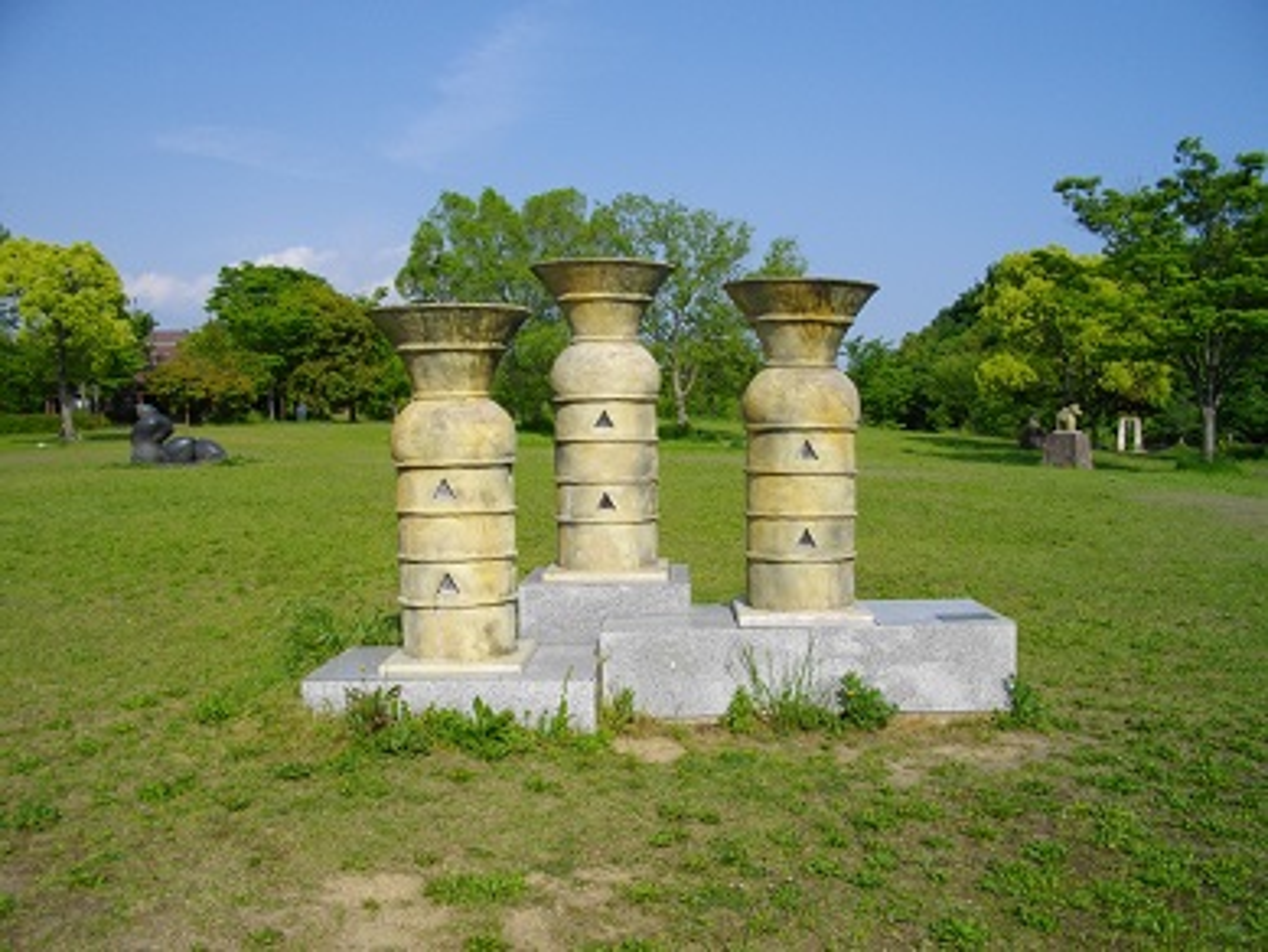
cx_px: 634
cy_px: 476
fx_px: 1173
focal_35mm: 32
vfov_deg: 44.2
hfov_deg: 56.8
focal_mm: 5.7
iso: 100
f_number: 5.5
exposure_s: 1/500
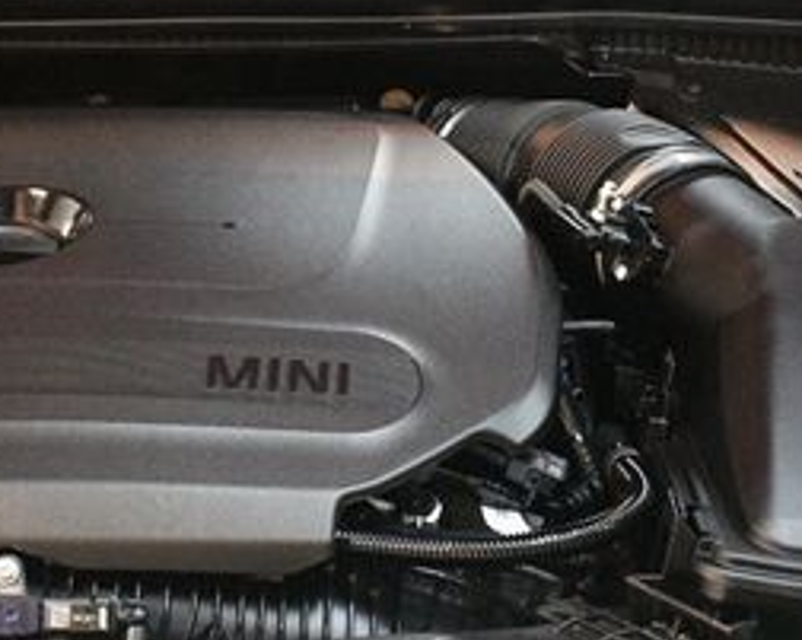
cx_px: 385
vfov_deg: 16.5
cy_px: 280
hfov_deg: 20.6
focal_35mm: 93
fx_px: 2205
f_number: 3.8
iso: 5600
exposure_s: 1/60
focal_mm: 26
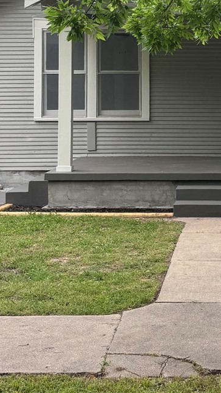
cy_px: 88
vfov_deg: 25.0
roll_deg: -0.9
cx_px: 248
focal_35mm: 84
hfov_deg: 14.1
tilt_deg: +0.7
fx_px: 875
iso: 50
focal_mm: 5.96
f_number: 1.6
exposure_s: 1/500
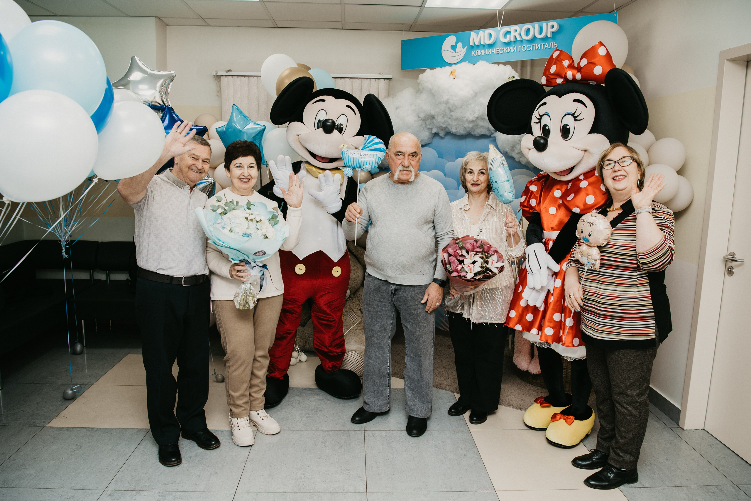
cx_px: 376
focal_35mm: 26
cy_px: 250
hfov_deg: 69.5
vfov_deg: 49.6
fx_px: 541
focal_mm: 24
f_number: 4
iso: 160
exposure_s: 1/160
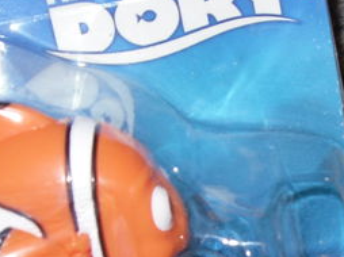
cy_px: 250
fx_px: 1370
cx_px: 340
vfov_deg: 10.6
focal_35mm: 138
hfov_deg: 14.1
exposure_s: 1/45
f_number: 3.5
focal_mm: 6.3
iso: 80
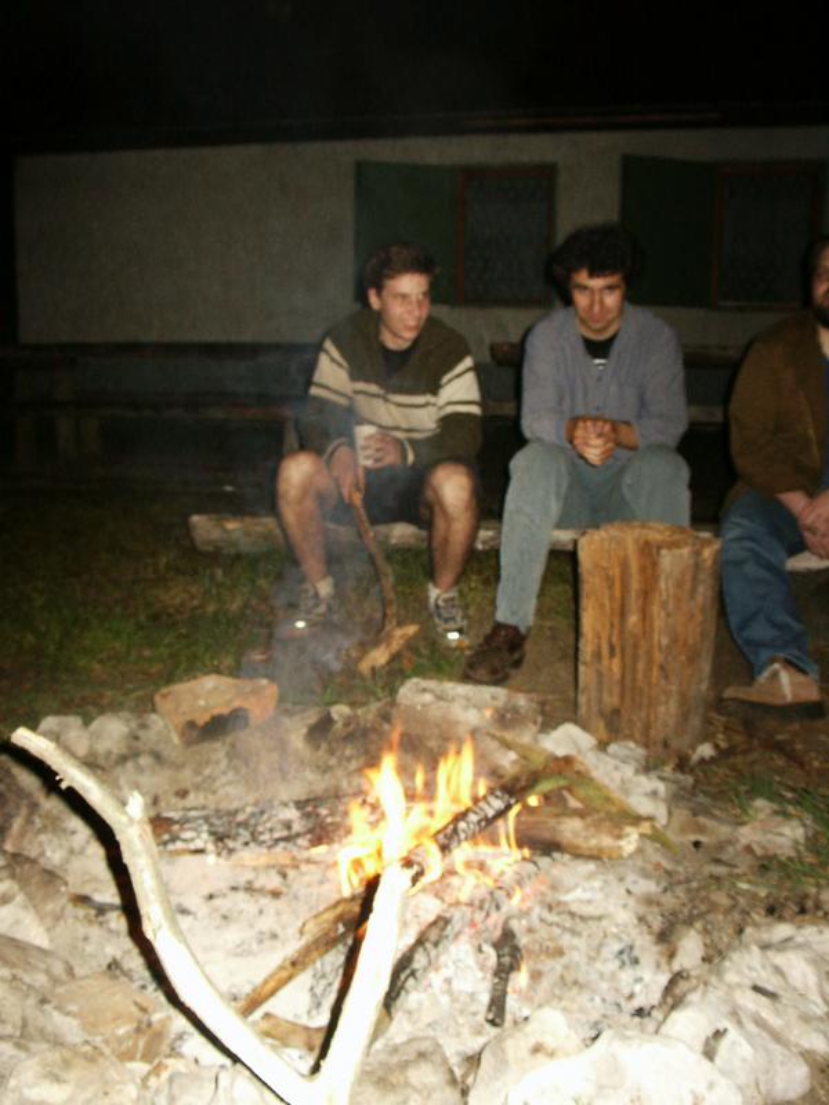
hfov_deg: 40.7
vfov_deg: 52.6
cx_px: 414
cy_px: 552
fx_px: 1118
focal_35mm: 35
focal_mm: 7.18
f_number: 3
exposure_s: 1/45
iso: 200
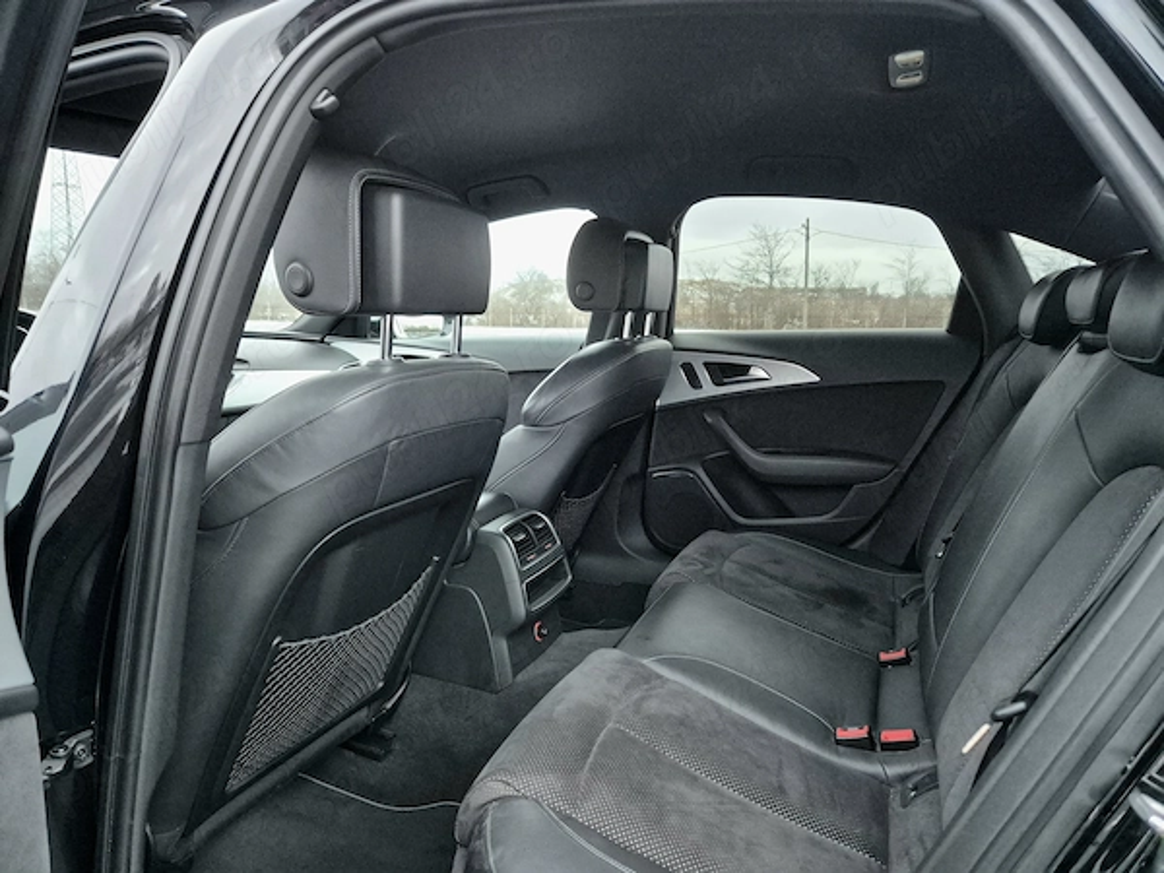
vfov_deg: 58.9
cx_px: 582
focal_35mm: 23
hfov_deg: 73.9
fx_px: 773
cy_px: 436
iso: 2000
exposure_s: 1/100
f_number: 1.8
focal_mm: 5.4
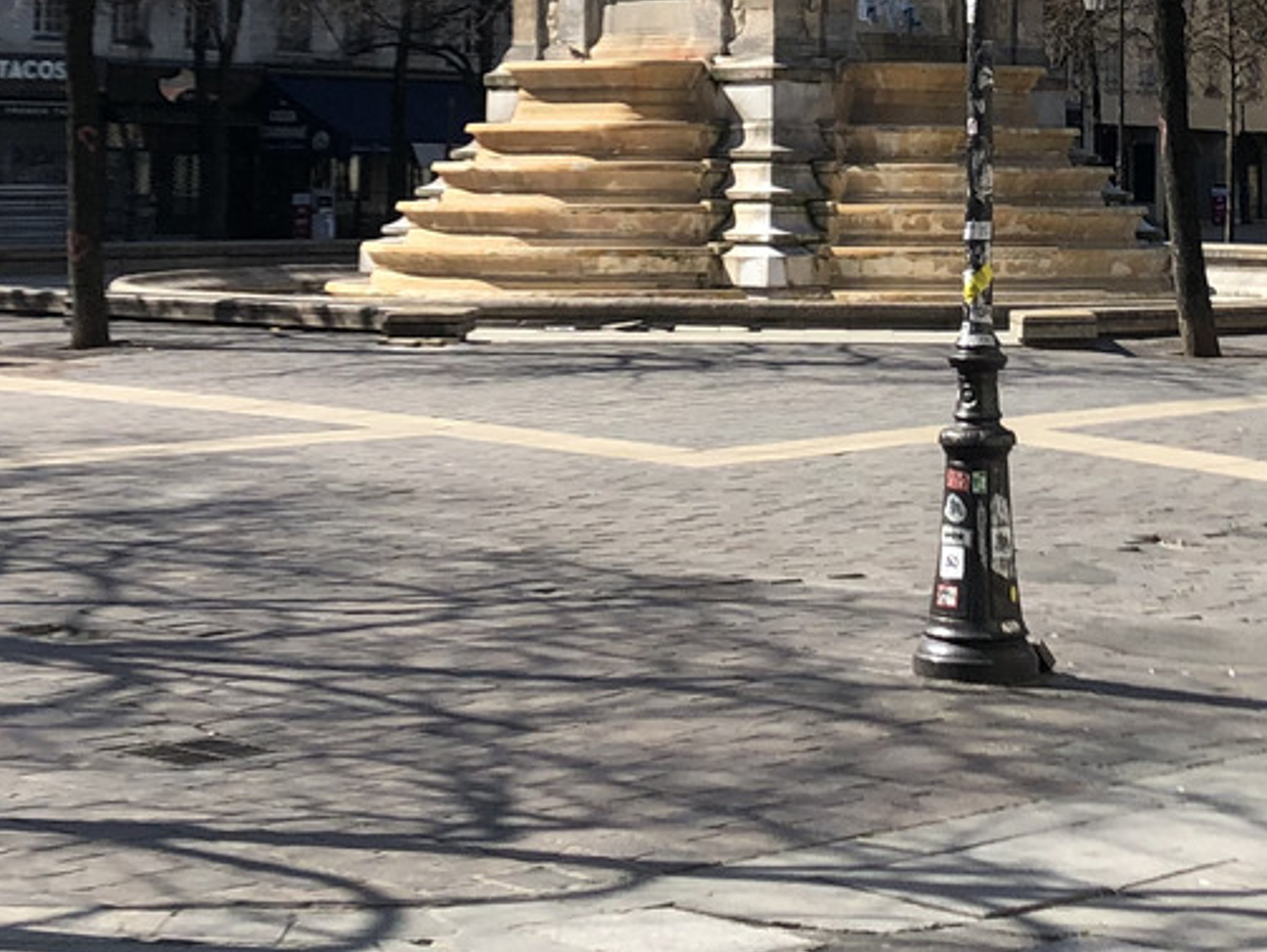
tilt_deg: +8.3
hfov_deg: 21.8
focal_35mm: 89
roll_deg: -0.2
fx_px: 3260
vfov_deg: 15.9
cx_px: 914
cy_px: -209
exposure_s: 1/1517
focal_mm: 4
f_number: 1.8
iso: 20
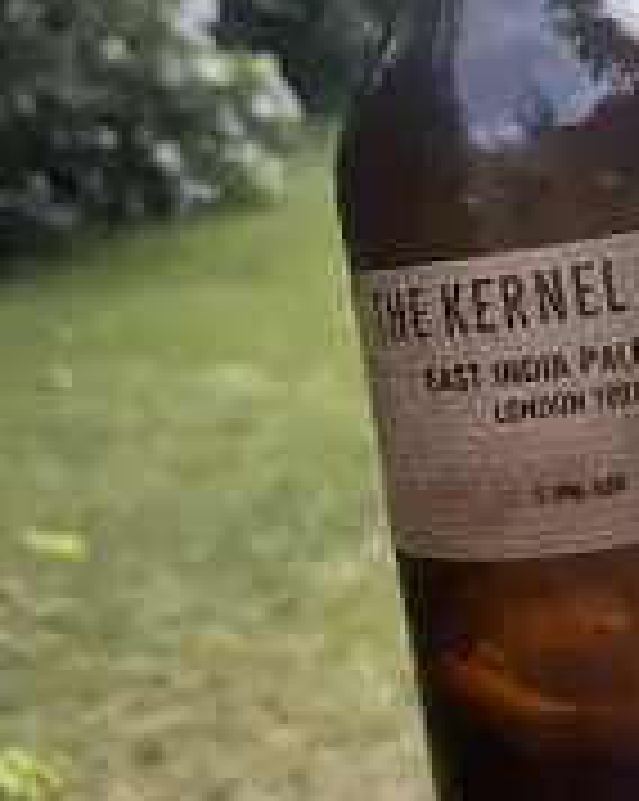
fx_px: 1350
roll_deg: +3.5
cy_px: 310
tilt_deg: -15.8
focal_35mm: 57
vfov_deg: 32.9
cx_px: 567
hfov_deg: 25.8
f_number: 1.6
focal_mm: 5.1
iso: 250
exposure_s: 1/60
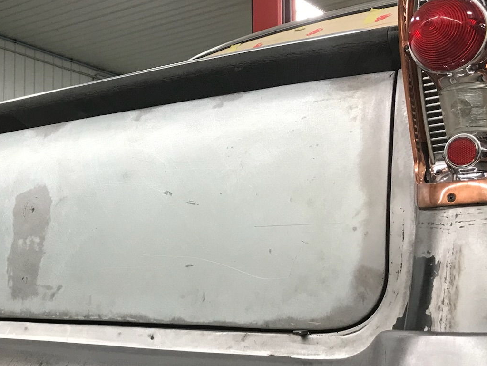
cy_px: 202
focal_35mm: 56
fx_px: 788
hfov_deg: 33.7
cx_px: 124
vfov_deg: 26.1
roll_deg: -1.4
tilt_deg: +6.4
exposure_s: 1/40
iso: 25
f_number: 1.8
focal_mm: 3.99
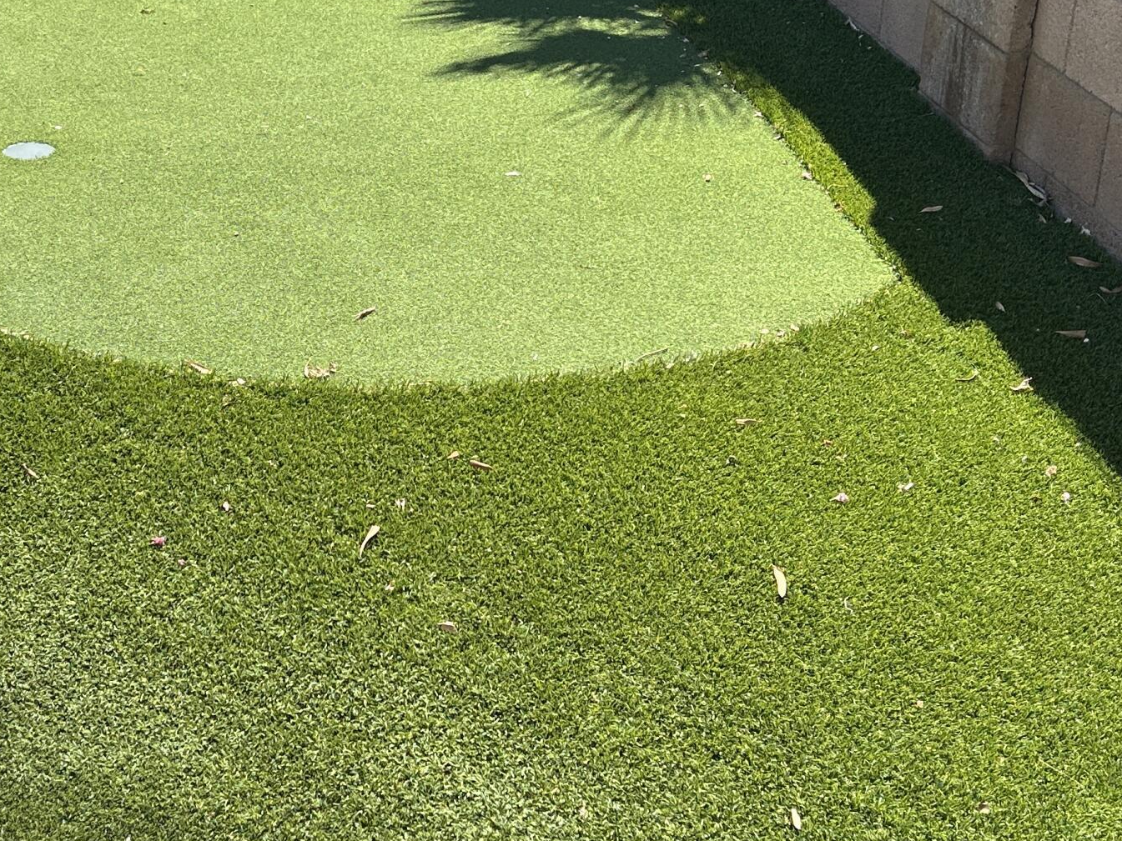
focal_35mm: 58
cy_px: 213
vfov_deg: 25.0
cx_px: 332
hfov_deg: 32.8
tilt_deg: -21.3
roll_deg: -0.7
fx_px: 1880
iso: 50
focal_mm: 5.7
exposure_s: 1/1972
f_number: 1.5
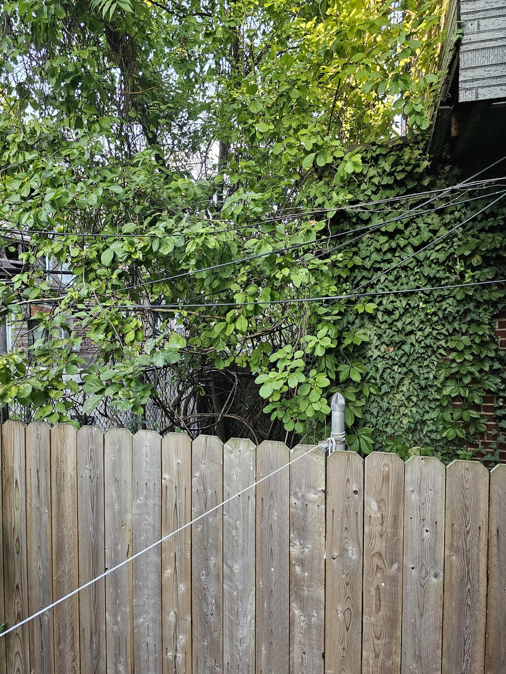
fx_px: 448
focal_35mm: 23
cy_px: 337
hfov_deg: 58.9
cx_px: 253
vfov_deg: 73.9
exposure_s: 1/170
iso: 320
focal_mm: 6.3
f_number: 1.7
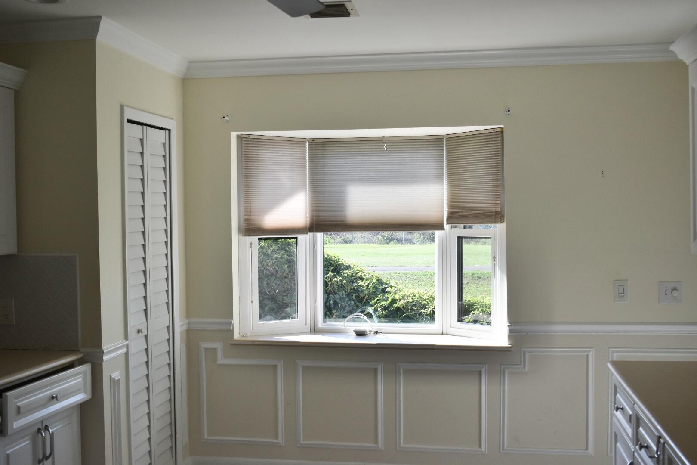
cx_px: 348
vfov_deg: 33.0
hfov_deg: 47.9
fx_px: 784
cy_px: 232
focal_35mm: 40
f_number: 5.6
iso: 220
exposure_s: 1/250
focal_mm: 27
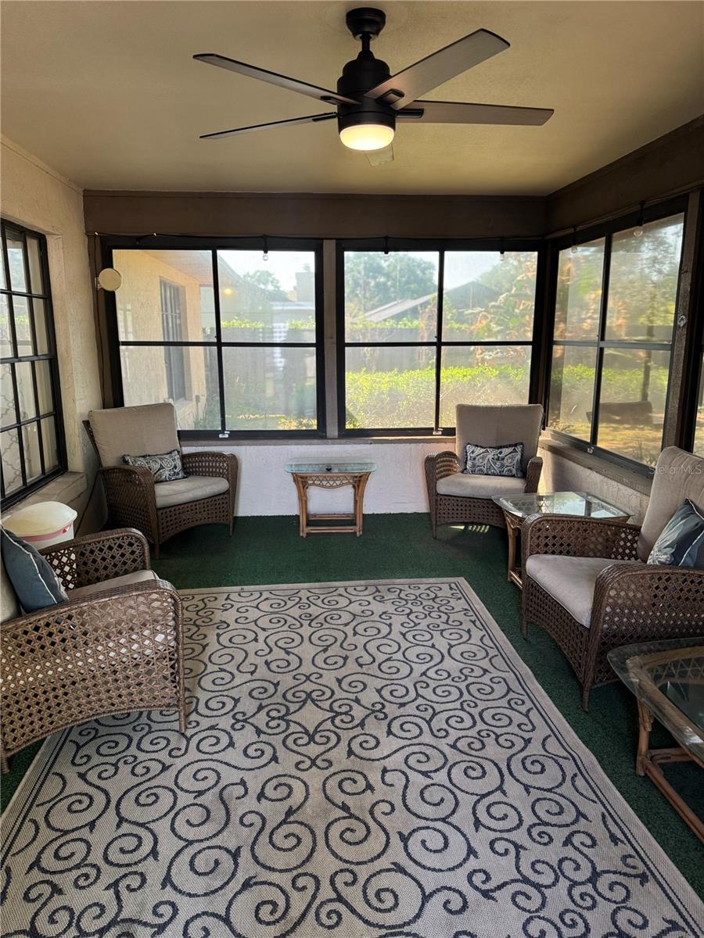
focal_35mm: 24
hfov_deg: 56.8
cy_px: 469
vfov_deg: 71.6
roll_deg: +1.4
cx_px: 352
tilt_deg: -12.1
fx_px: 651
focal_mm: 6.76
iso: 200
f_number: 1.78
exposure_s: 1/72
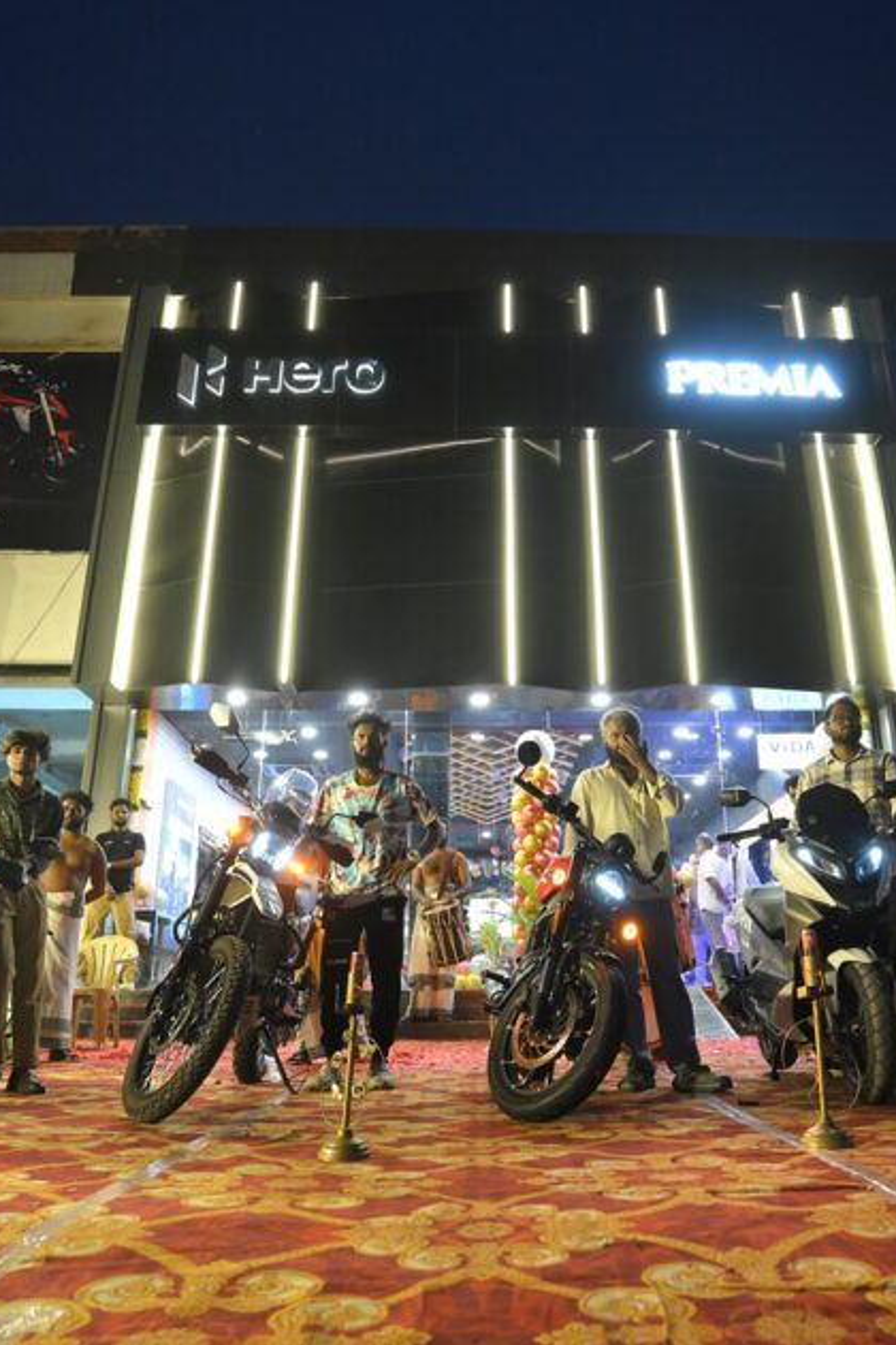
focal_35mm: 26
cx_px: 521
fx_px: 971
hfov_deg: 49.4
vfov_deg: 69.3
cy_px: 623
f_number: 2.8
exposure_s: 1/250
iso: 4000
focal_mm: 16
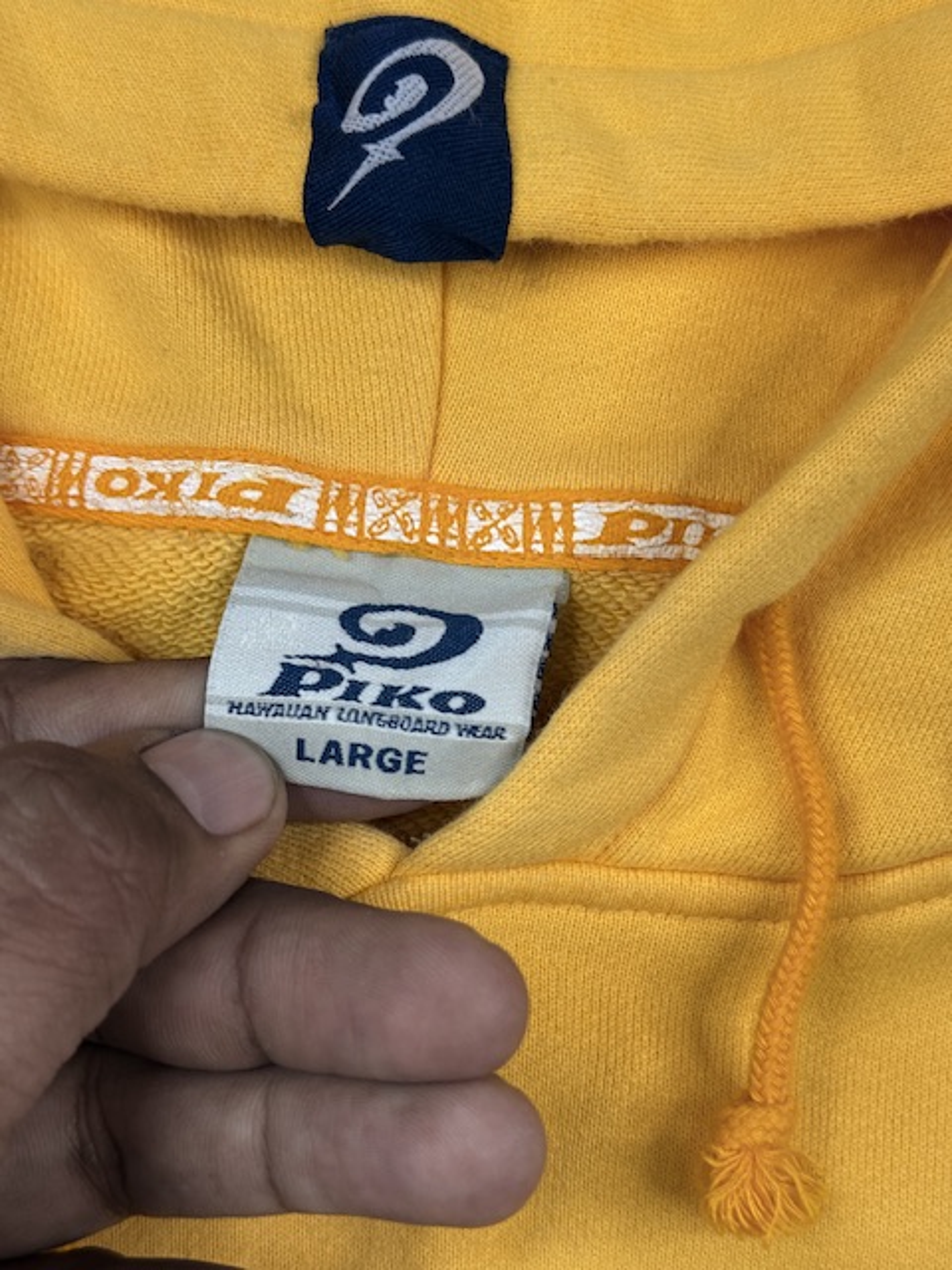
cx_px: 476
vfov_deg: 39.7
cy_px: 635
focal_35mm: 48
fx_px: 1760
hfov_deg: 30.3
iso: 64
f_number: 1.78
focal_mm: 6.76
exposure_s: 1/235
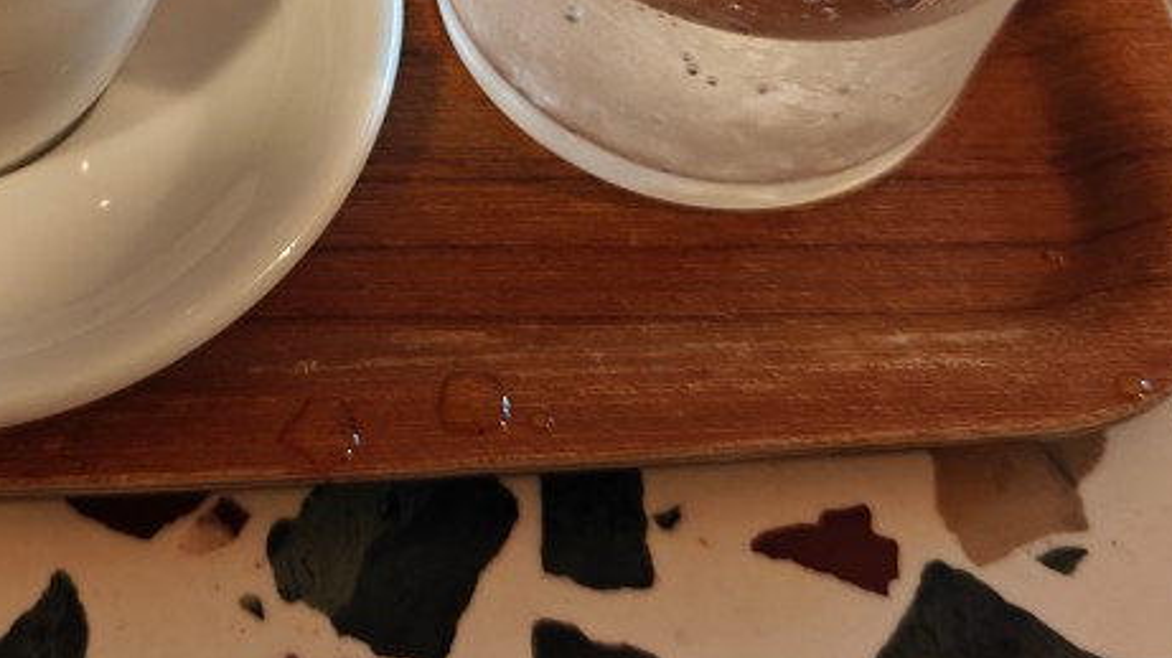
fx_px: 1802
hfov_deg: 35.4
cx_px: 325
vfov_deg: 19.5
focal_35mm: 58
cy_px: -130
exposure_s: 1/40
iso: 640
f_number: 1.6
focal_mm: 6.06
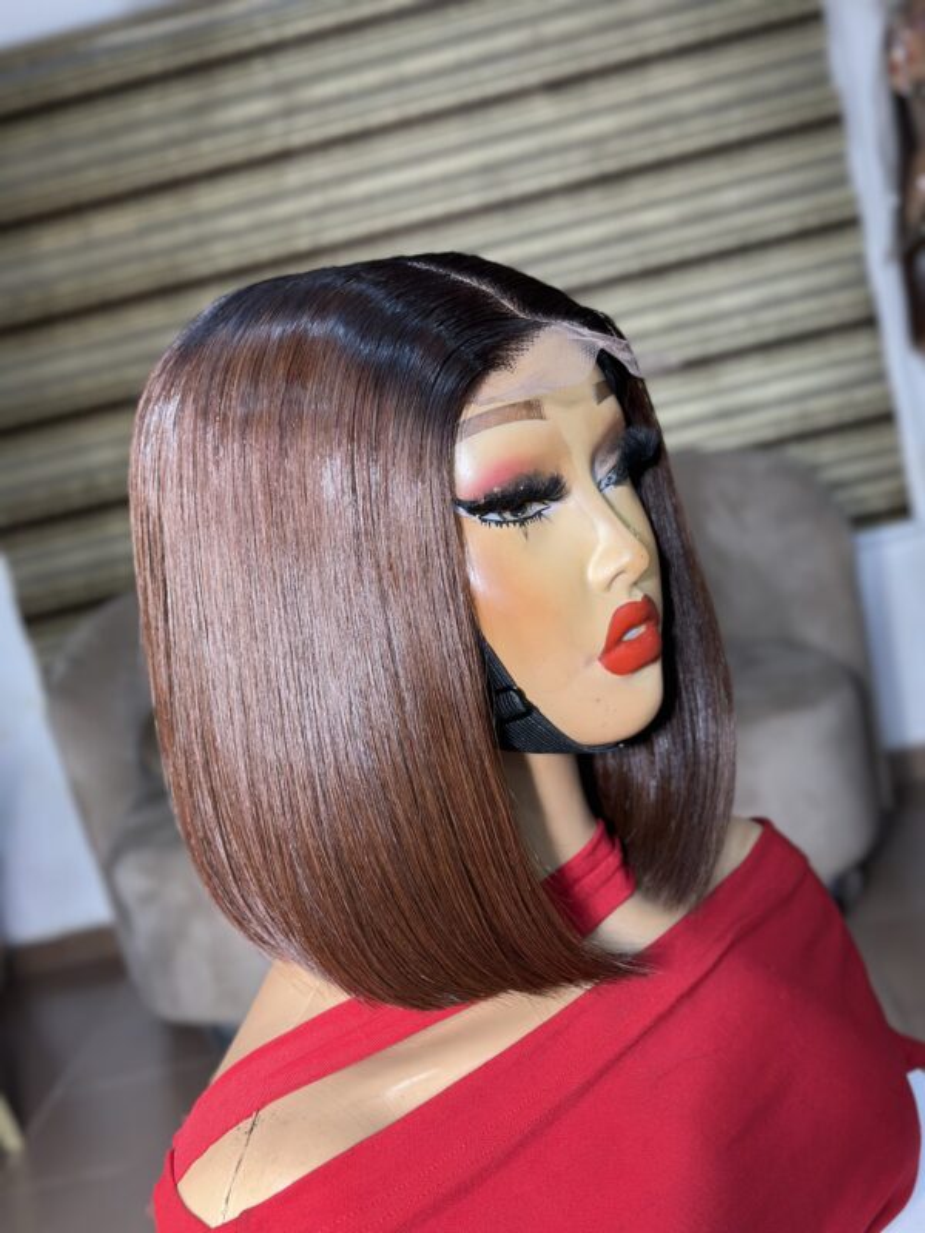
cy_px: 616
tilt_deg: -9.7
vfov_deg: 39.7
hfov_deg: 30.3
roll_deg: +13.7
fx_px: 1710
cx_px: 462
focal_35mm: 48
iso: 80
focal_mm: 6.86
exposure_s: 1/100
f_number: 1.78
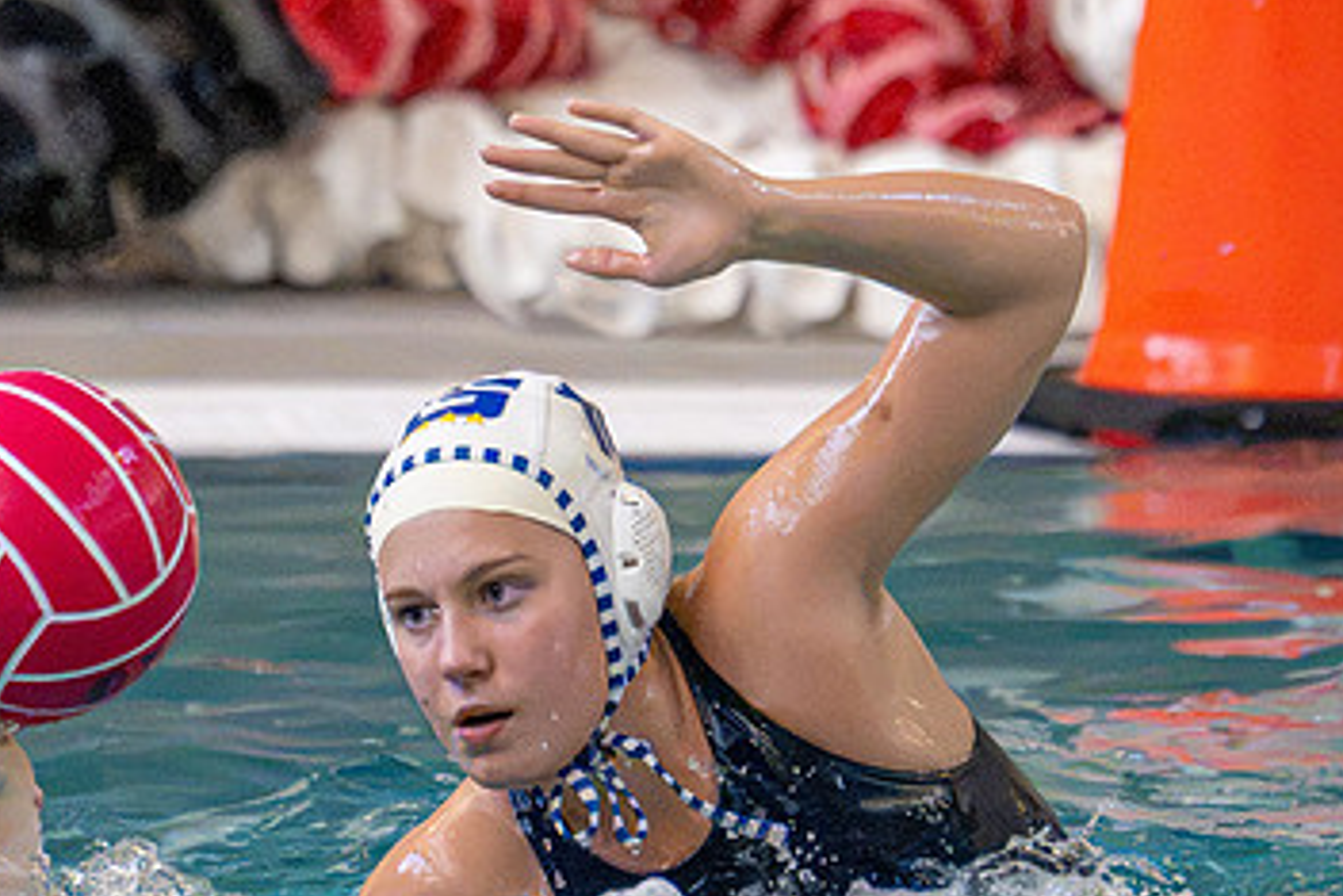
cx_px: 646
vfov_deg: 1.5
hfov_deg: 2.2
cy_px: -33
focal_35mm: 937
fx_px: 34953
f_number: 4
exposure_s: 1/1000
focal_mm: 280
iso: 25600
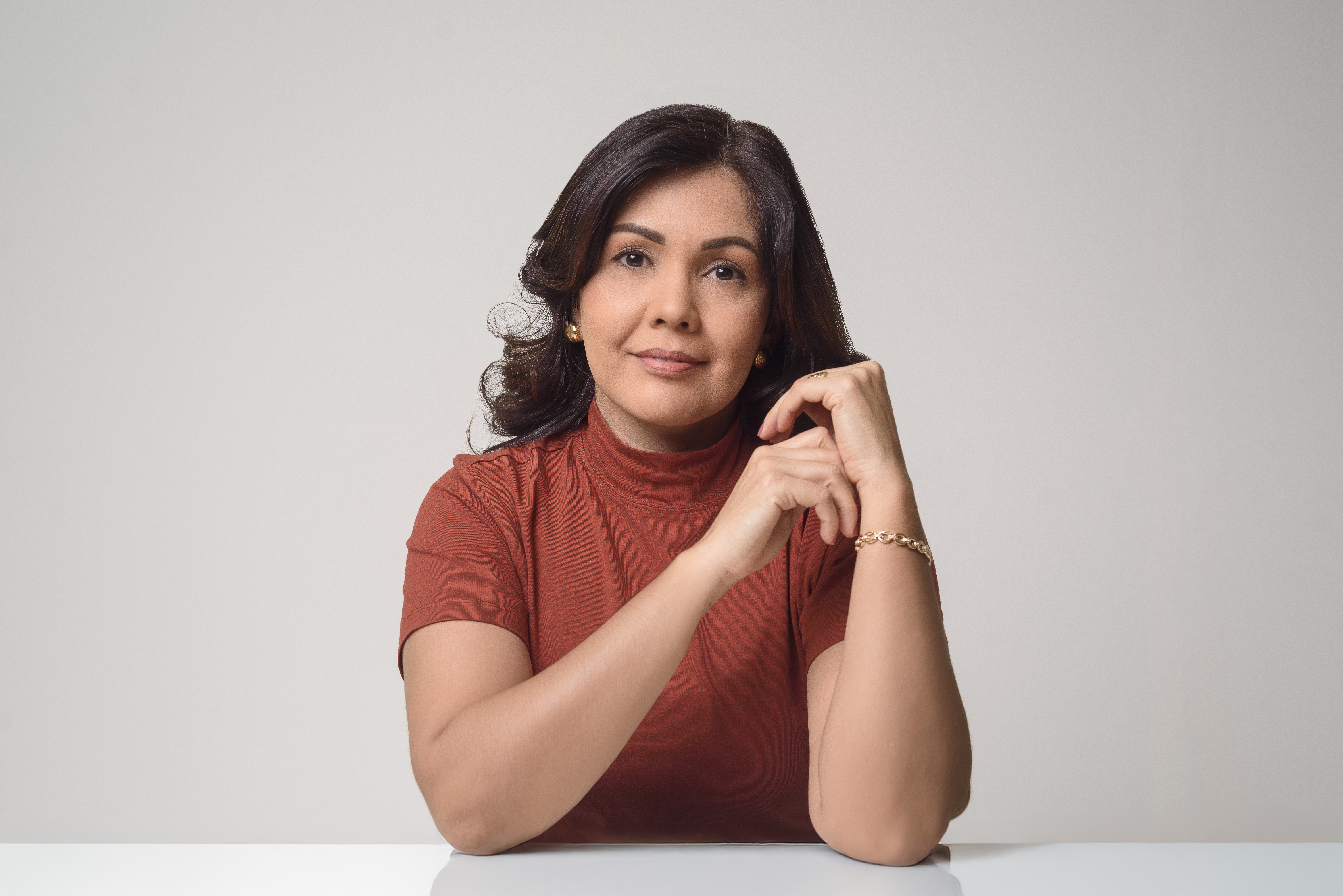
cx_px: 672
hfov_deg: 39.6
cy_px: 448
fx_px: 1866
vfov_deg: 27.0
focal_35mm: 50
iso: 160
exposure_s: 1/100
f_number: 6.3
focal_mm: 50
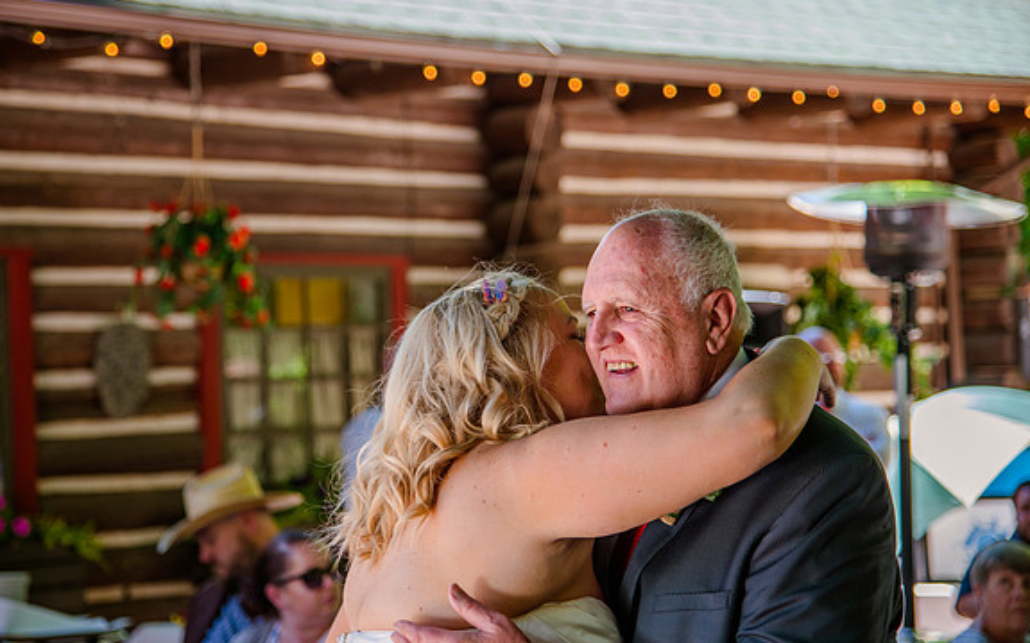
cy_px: 314
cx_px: 471
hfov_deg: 21.9
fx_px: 2666
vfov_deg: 13.8
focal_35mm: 95
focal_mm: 85
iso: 320
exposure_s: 1/200
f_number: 4
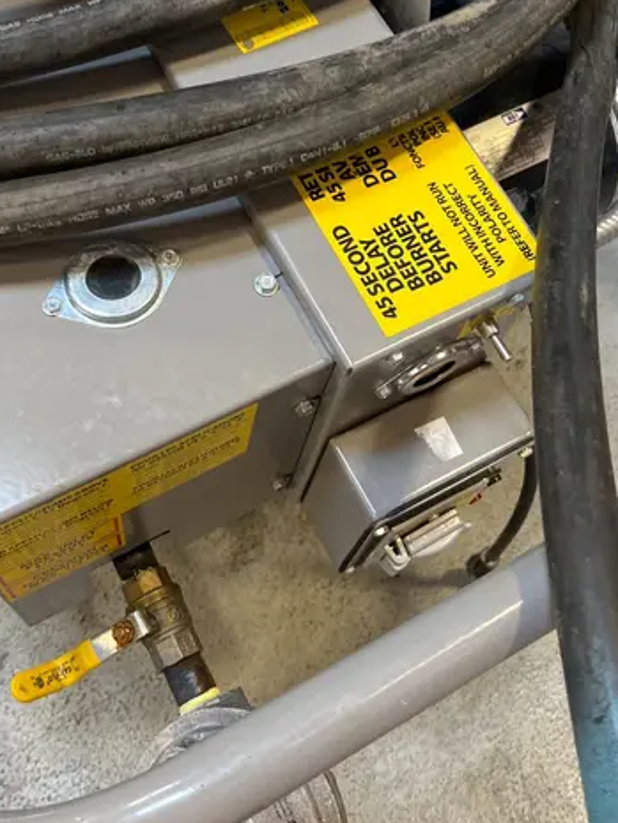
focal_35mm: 41
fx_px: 976
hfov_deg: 35.2
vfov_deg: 45.5
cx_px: 306
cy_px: 327
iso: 125
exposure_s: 1/67
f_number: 1.6
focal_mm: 5.1
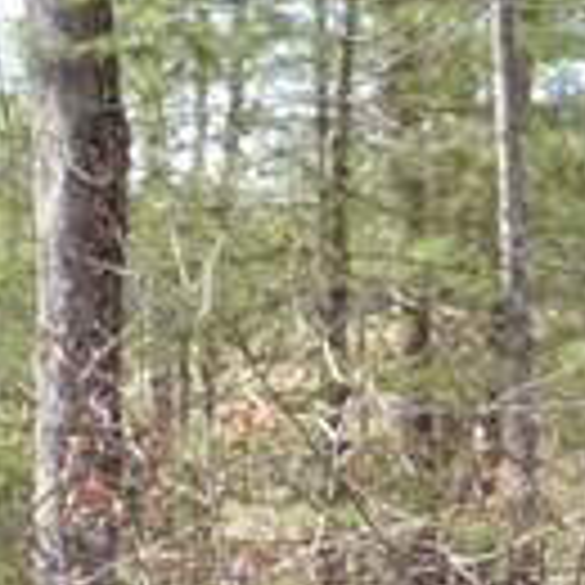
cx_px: -1816
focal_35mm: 191
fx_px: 3652
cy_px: 567
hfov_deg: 6.9
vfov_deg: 9.1
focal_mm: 18
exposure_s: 1/200
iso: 100
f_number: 4.5
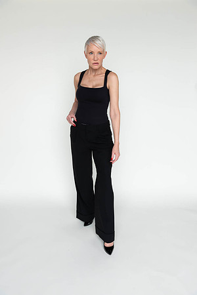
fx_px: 246
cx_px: 98
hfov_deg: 43.6
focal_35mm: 30
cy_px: 148
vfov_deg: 61.9
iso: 640
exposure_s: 1/125
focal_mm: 30
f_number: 6.3
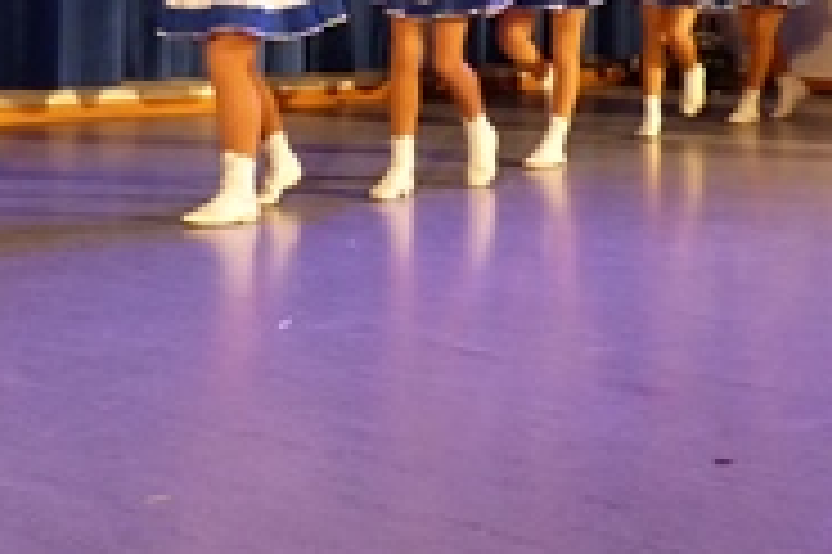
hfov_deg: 22.6
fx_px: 2078
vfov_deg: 14.9
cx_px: 319
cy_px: -27
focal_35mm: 90
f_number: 2.8
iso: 320
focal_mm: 4.5
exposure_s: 1/60
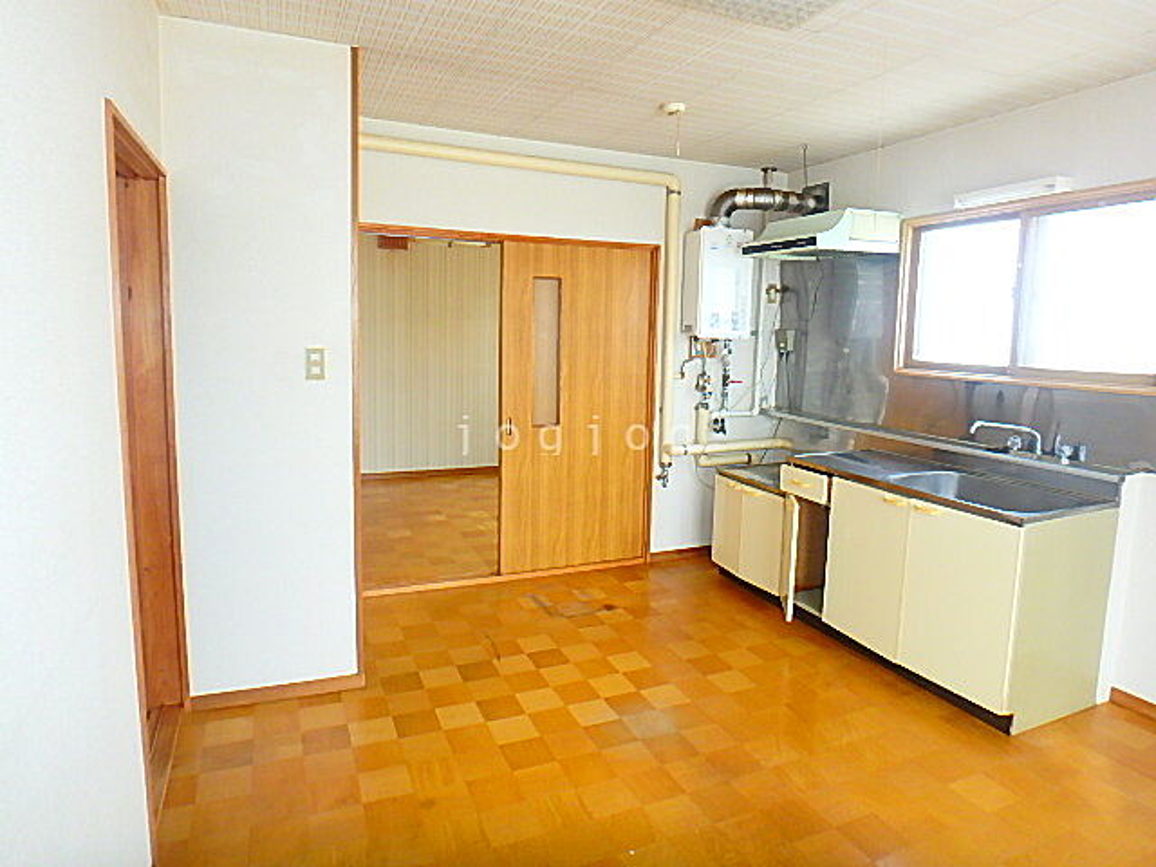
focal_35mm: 21
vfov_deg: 63.4
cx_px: 578
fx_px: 701
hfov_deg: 79.0
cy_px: 434
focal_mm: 3.7
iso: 200
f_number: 3.5
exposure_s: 1/60
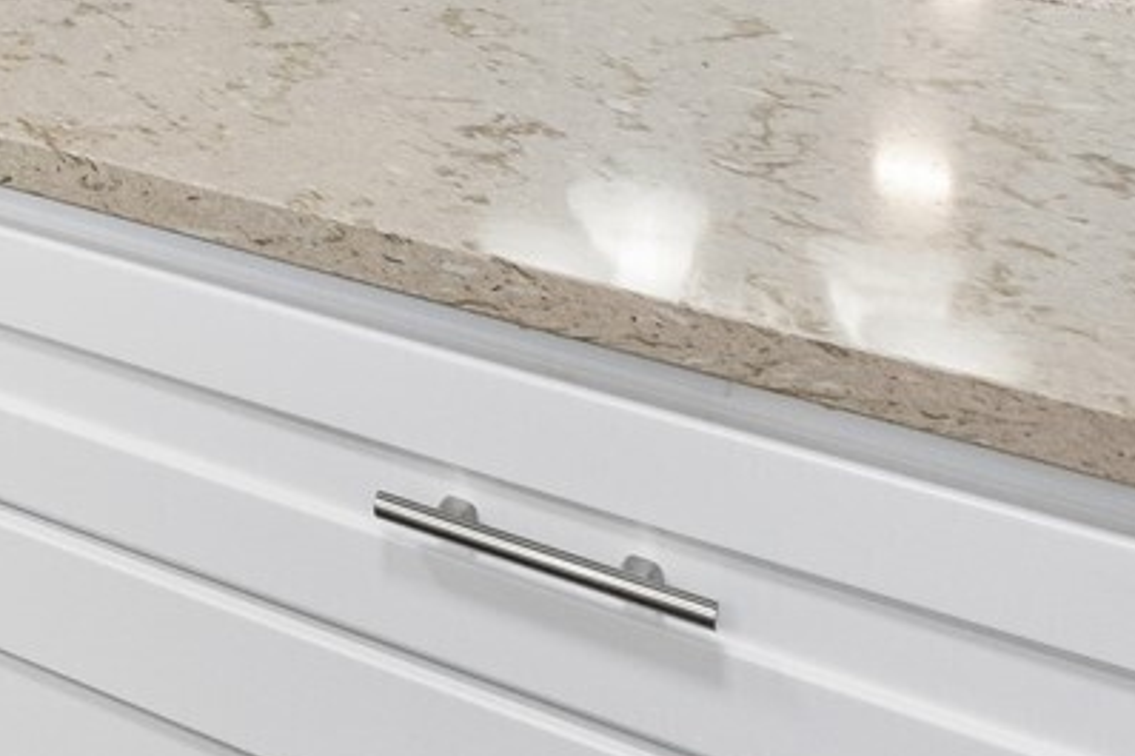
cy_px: -646
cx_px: -757
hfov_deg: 22.6
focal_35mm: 64
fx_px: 2017
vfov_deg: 17.0
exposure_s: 1/13
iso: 250
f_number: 9
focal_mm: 10
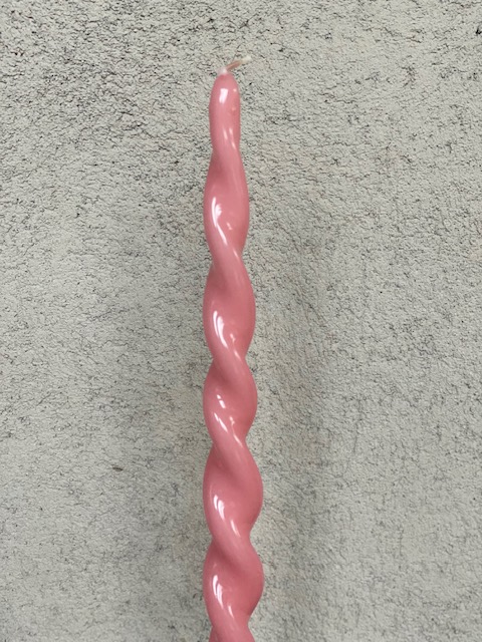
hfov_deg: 28.0
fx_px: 965
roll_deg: +0.9
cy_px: 321
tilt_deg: -10.5
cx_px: 241
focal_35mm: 52
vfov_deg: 36.8
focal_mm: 6
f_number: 2
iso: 250
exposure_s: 1/122
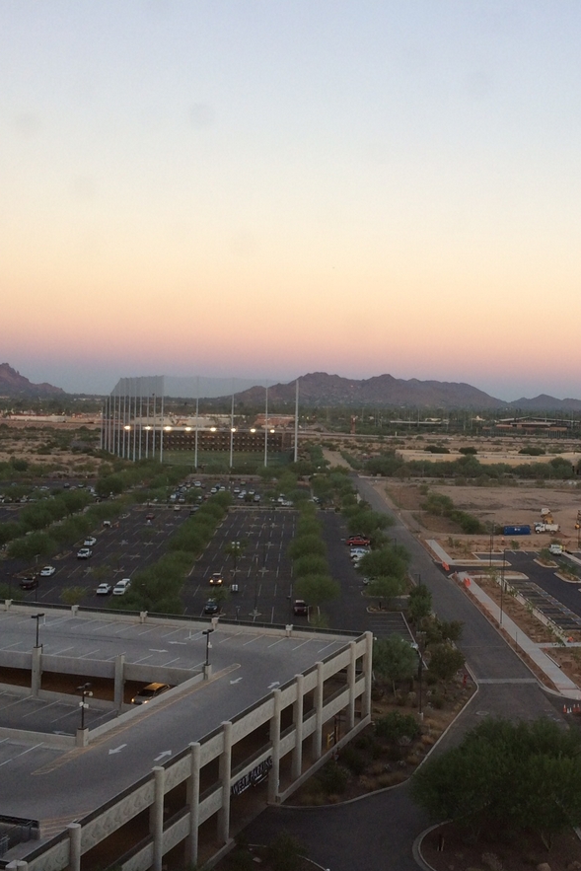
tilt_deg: -1.7
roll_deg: -1.3
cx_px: 407
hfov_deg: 32.3
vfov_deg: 47.4
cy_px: 434
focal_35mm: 41
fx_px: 992
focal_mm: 4.15
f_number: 2.2
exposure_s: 1/60
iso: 50
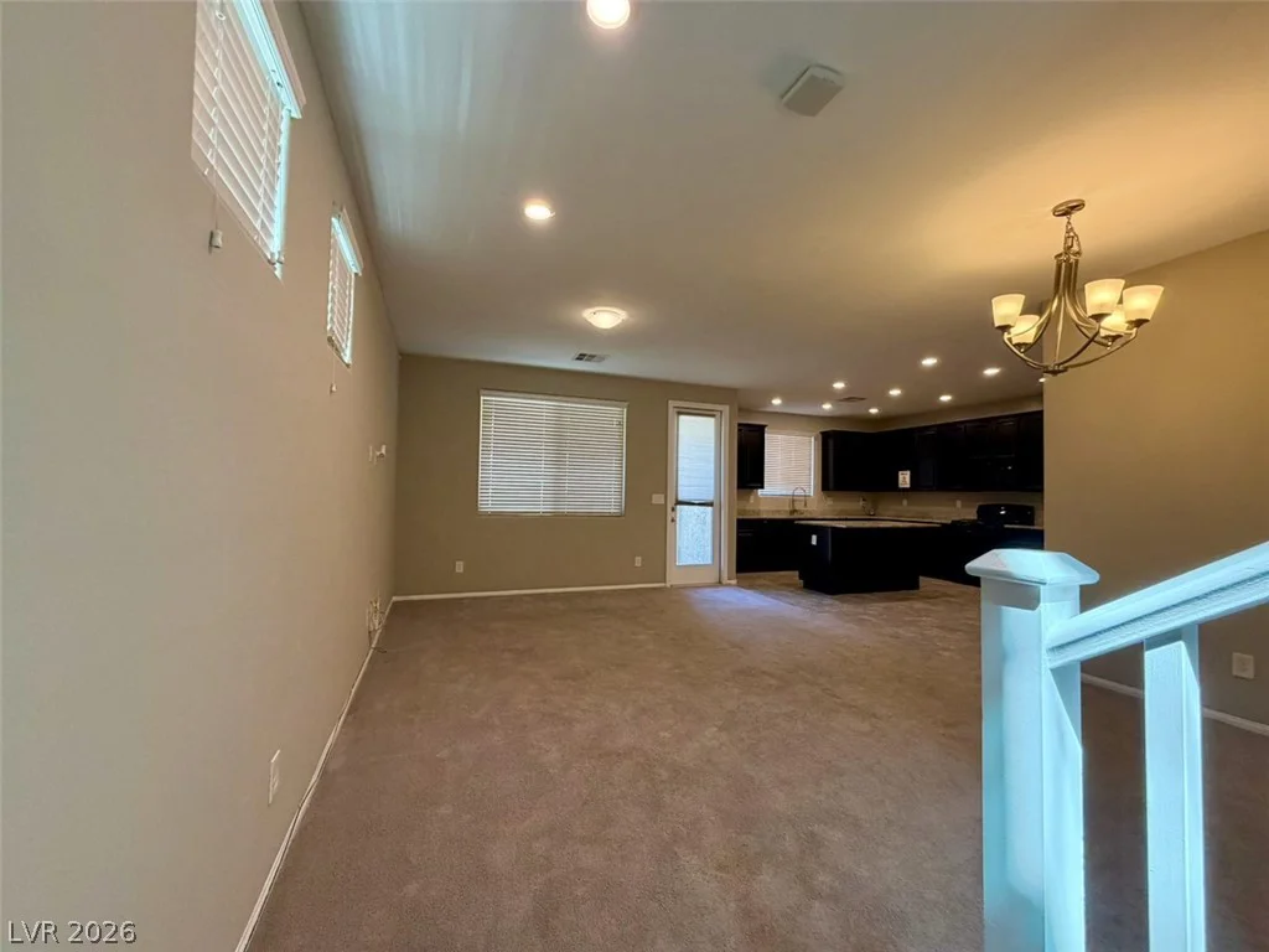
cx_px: 634
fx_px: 513
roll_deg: -2.3
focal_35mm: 14
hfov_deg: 102.1
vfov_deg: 85.7
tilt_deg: +1.8
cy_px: 476
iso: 250
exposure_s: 1/120
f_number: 2.2
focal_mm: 2.22
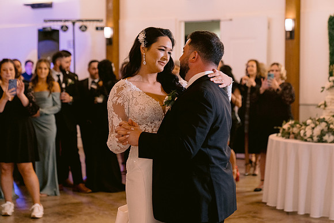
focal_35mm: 71
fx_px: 661
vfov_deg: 19.1
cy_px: 112
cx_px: 167
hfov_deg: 28.4
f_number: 2.8
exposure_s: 1/50
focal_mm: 70
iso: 1250
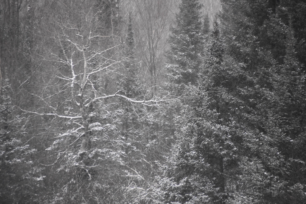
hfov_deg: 5.5
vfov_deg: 3.7
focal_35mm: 375
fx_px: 3187
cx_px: 153
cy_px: 102
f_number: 6.3
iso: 500
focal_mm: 250
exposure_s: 1/400
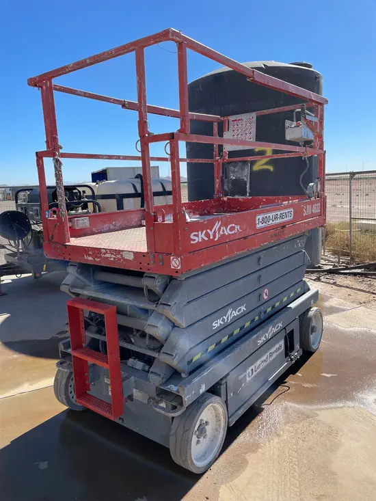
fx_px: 376
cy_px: 250
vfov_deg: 67.3
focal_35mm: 26
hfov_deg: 53.1
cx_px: 188
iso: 32
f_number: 1.6
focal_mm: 4.2
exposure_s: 1/2304
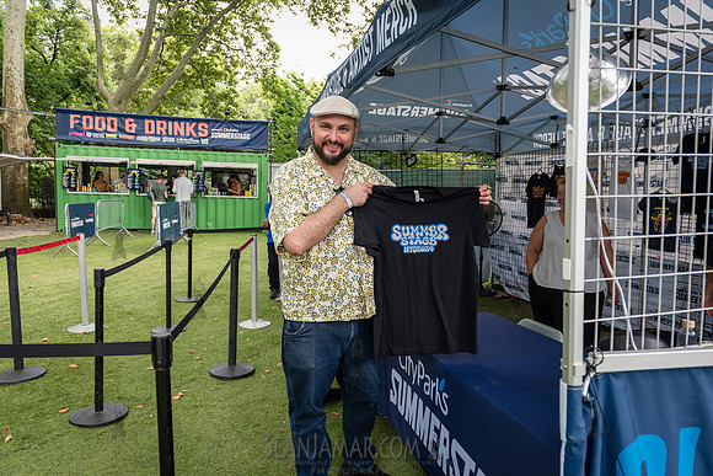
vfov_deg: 50.7
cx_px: 368
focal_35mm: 25
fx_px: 502
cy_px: 238
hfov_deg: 70.7
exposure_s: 1/60
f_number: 3.5
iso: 200
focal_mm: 24
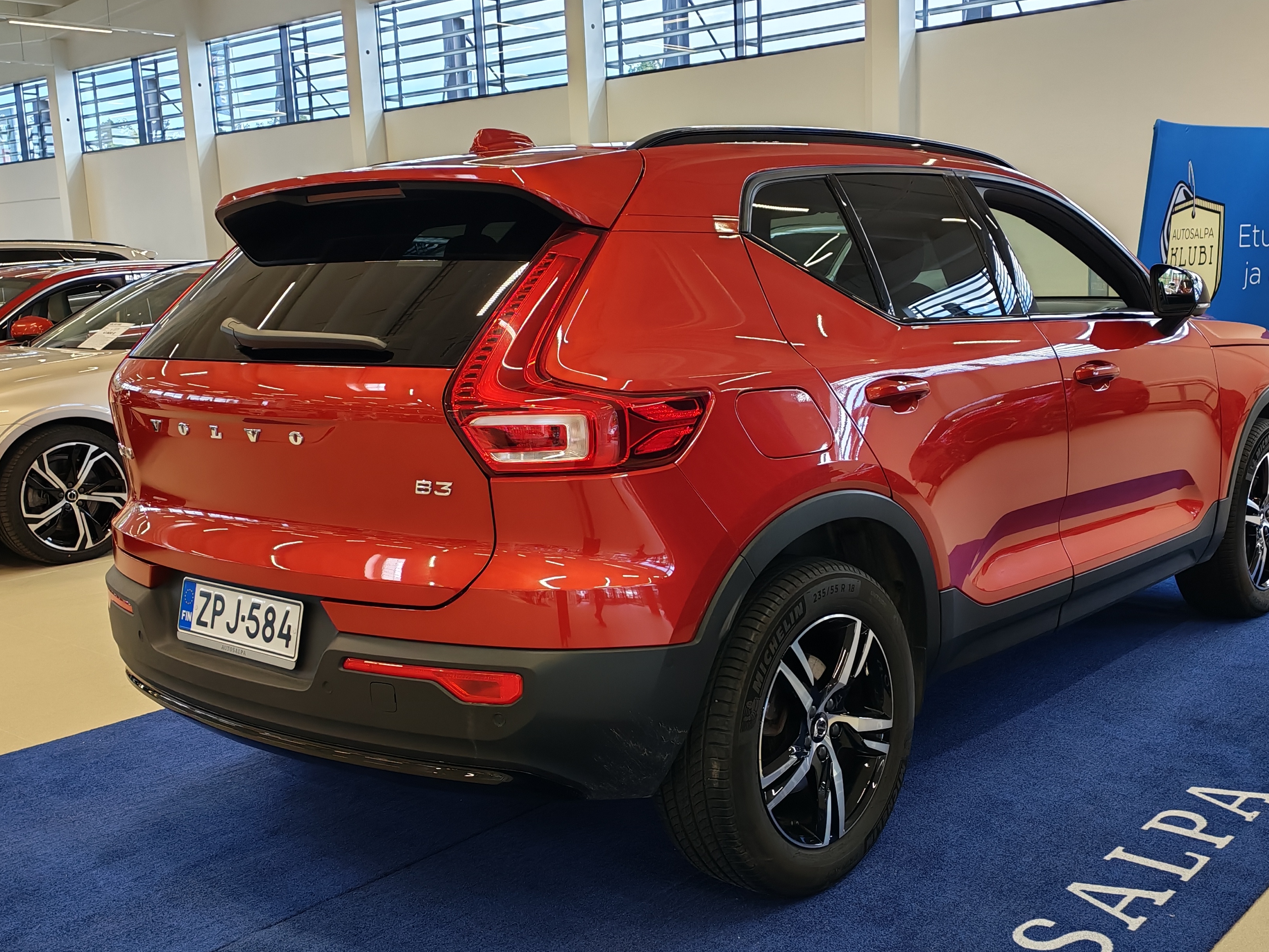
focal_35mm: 39
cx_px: 707
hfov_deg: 47.8
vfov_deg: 36.8
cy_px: 508
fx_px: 1430
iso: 100
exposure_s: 1/100
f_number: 1.9
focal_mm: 6.12
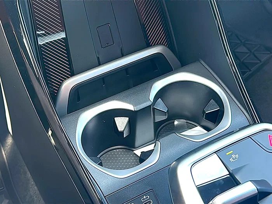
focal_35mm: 47
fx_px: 369
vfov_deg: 30.9
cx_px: 136
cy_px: 102
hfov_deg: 40.4
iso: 125
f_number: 1.78
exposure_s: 1/80
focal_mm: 6.86
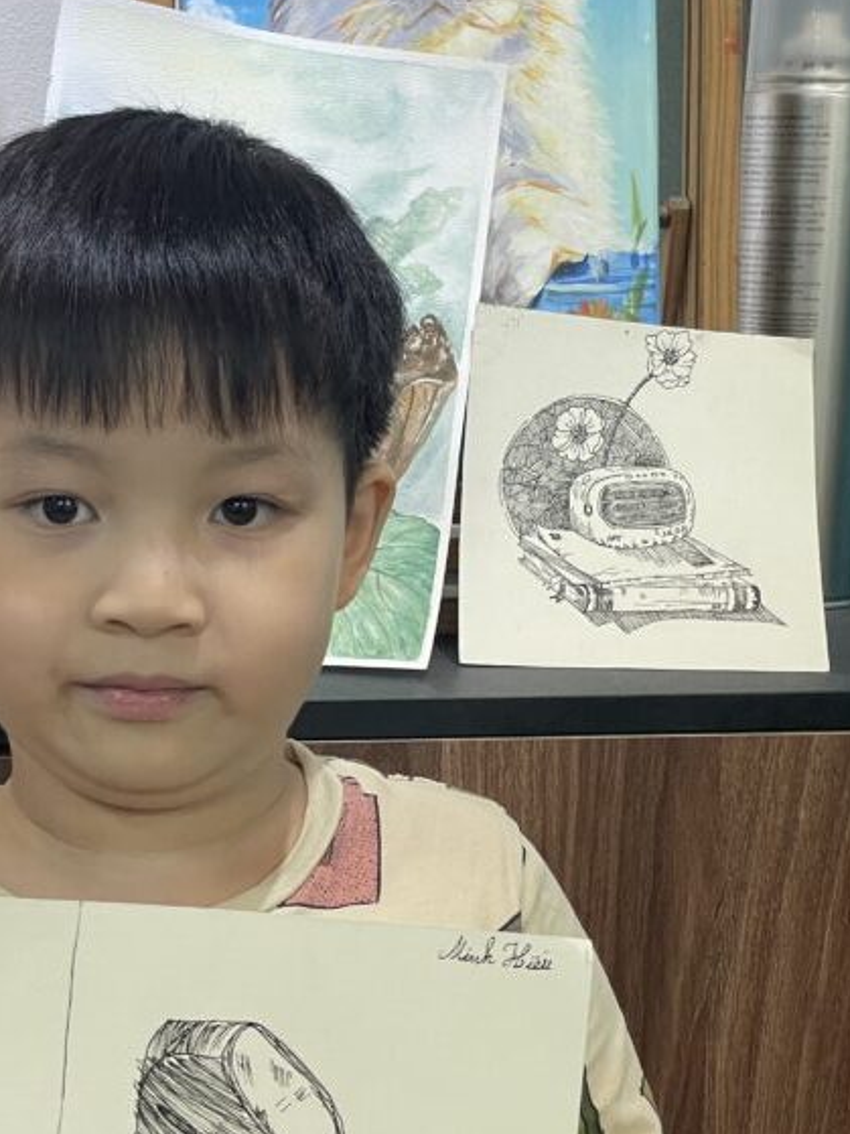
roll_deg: -1.0
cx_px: 142
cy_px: 728
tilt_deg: -9.7
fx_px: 3046
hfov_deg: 15.8
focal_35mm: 93
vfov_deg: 21.0
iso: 80
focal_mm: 6
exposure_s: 1/100
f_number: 2
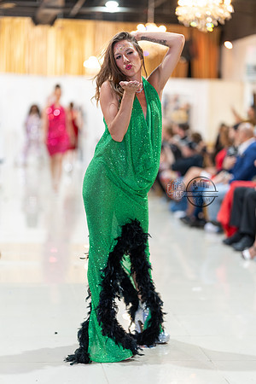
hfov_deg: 16.1
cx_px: 128
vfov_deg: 23.9
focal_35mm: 85
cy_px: 192
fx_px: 907
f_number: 1.4
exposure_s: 1/160
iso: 400
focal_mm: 85
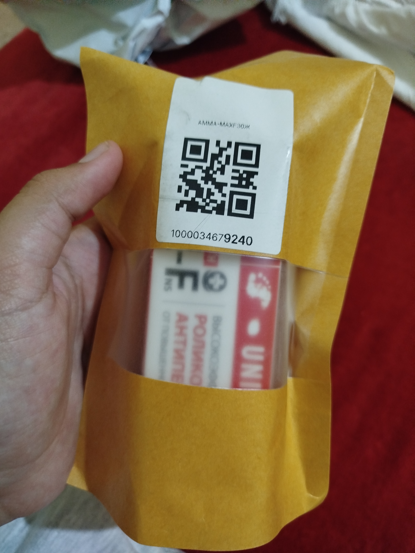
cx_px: 208
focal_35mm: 24
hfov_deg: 56.8
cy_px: 276
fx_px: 384
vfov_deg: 71.6
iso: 800
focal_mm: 5.31
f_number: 1.7
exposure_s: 1/17
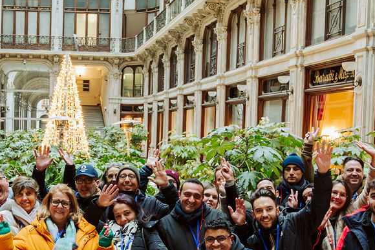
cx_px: 83
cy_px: 175
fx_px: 625
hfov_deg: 32.6
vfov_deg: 22.5
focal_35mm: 60
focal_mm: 17
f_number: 3.5
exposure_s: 1/125
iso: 4000
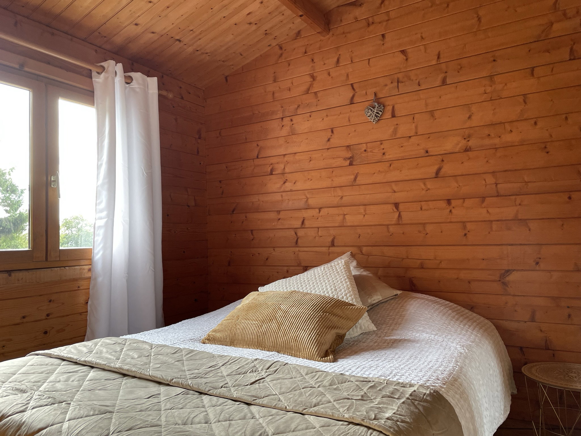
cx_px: 290
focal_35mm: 26
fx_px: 436
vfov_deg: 53.1
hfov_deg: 67.3
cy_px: 218
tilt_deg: +2.8
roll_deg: +1.7
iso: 100
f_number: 1.6
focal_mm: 4.2
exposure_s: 1/121
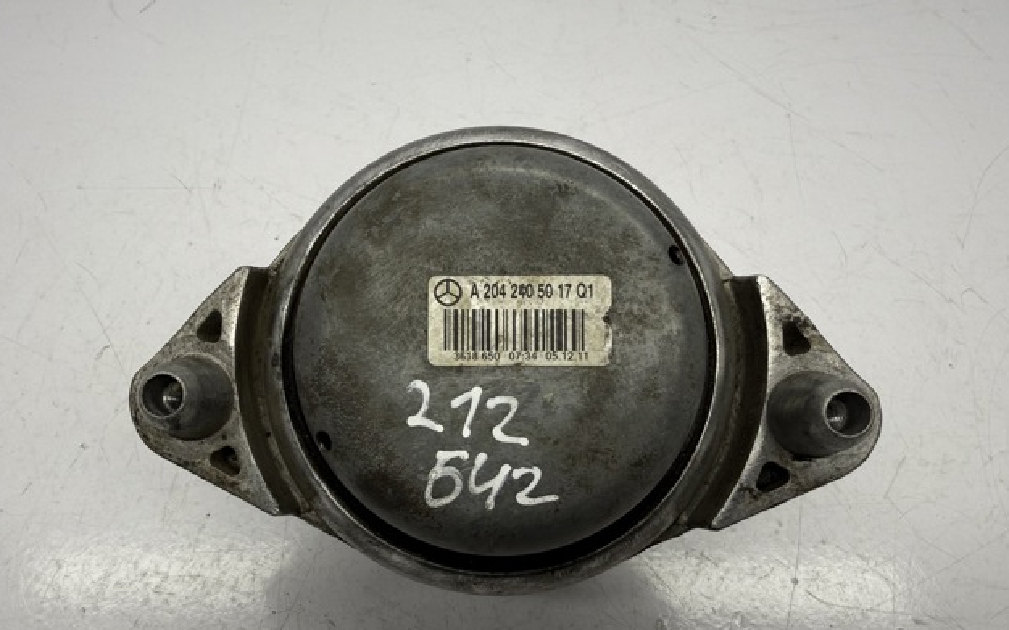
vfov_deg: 47.4
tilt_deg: -58.2
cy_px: 371
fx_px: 715
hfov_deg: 70.4
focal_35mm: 26
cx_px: 498
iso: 40
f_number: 2.2
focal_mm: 2.22
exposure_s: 1/289
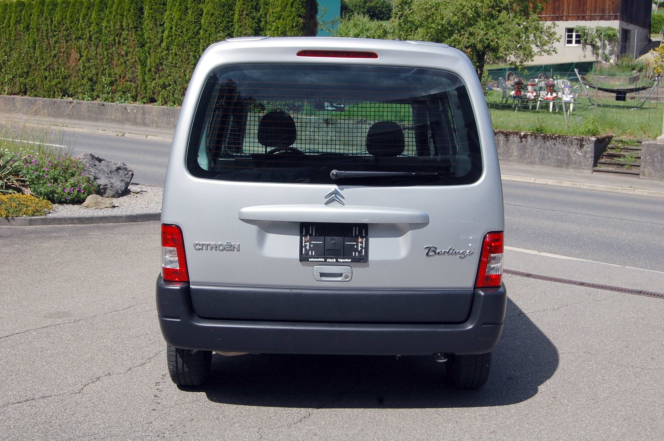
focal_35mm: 45
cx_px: 332
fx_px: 829
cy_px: 220
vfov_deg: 29.8
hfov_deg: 43.6
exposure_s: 1/400
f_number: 10
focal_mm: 30
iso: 200
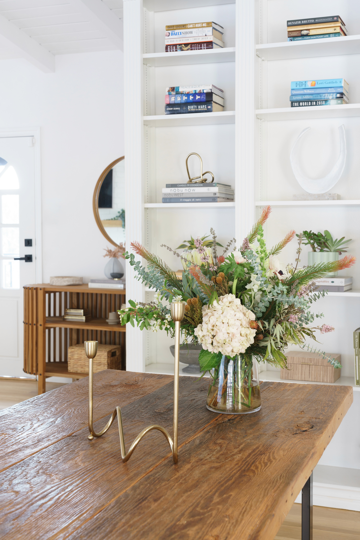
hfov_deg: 29.9
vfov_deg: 43.6
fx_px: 675
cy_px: 270
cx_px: 180
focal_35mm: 45
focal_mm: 45
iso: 250
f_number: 7.1
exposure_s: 1/8
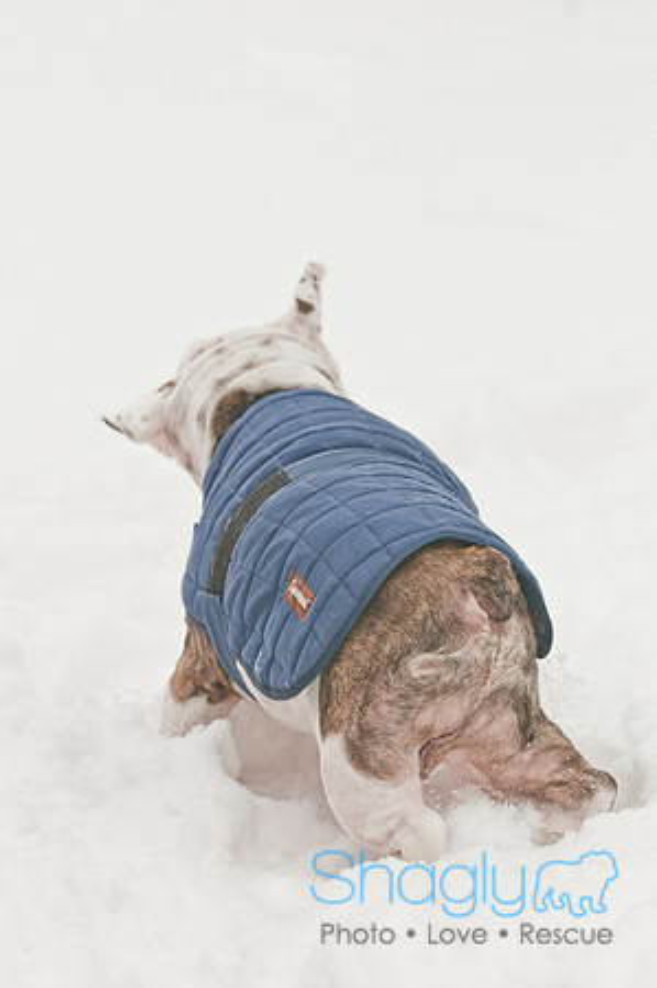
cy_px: 494
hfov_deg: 7.6
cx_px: 328
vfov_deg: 11.4
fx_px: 4939
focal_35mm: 180
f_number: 5.6
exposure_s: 1/800
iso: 200
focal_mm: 120
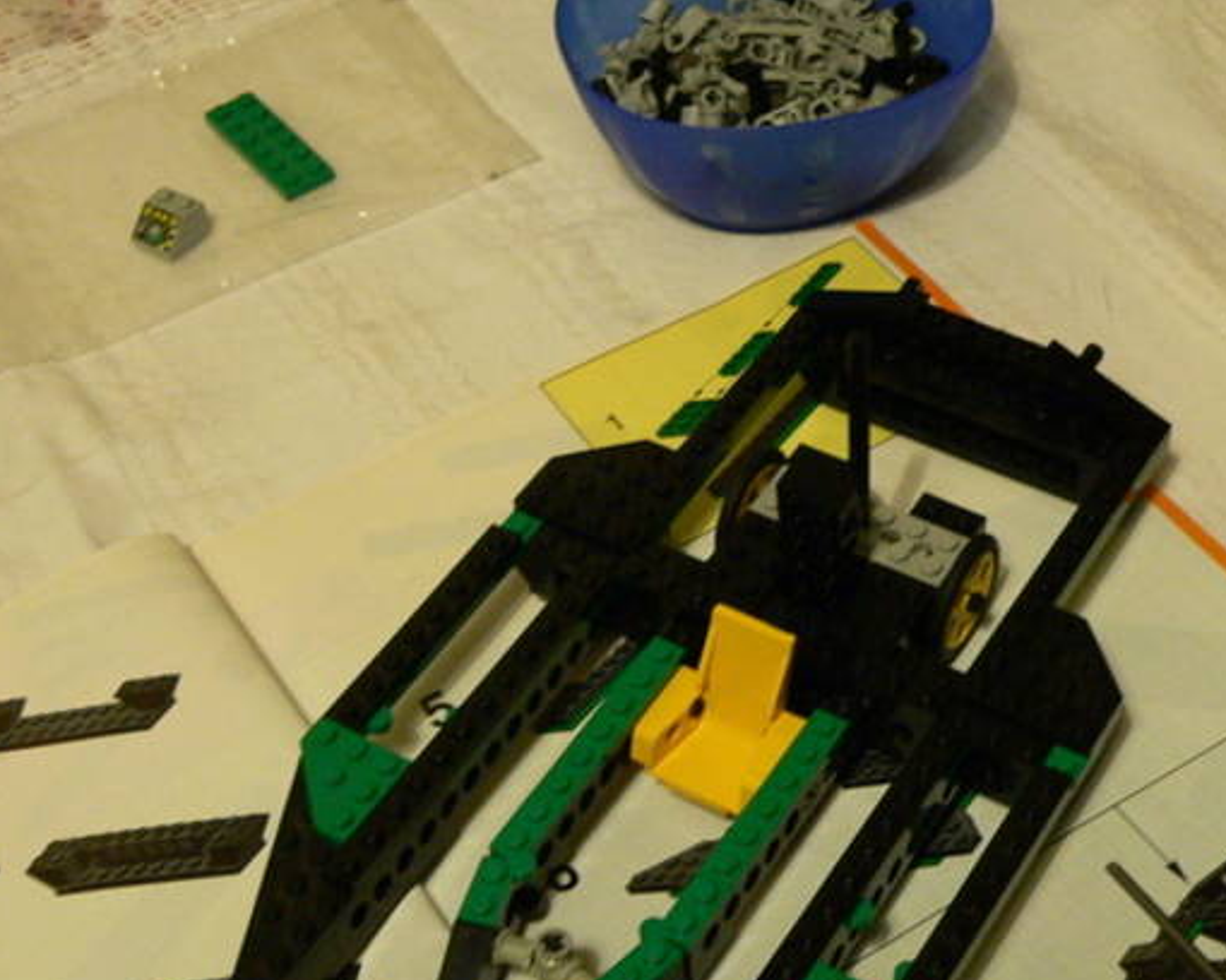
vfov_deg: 24.5
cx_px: 707
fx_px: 2250
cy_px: 655
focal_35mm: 62
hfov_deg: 30.4
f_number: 2.8
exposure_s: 1/8
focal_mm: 6
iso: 200
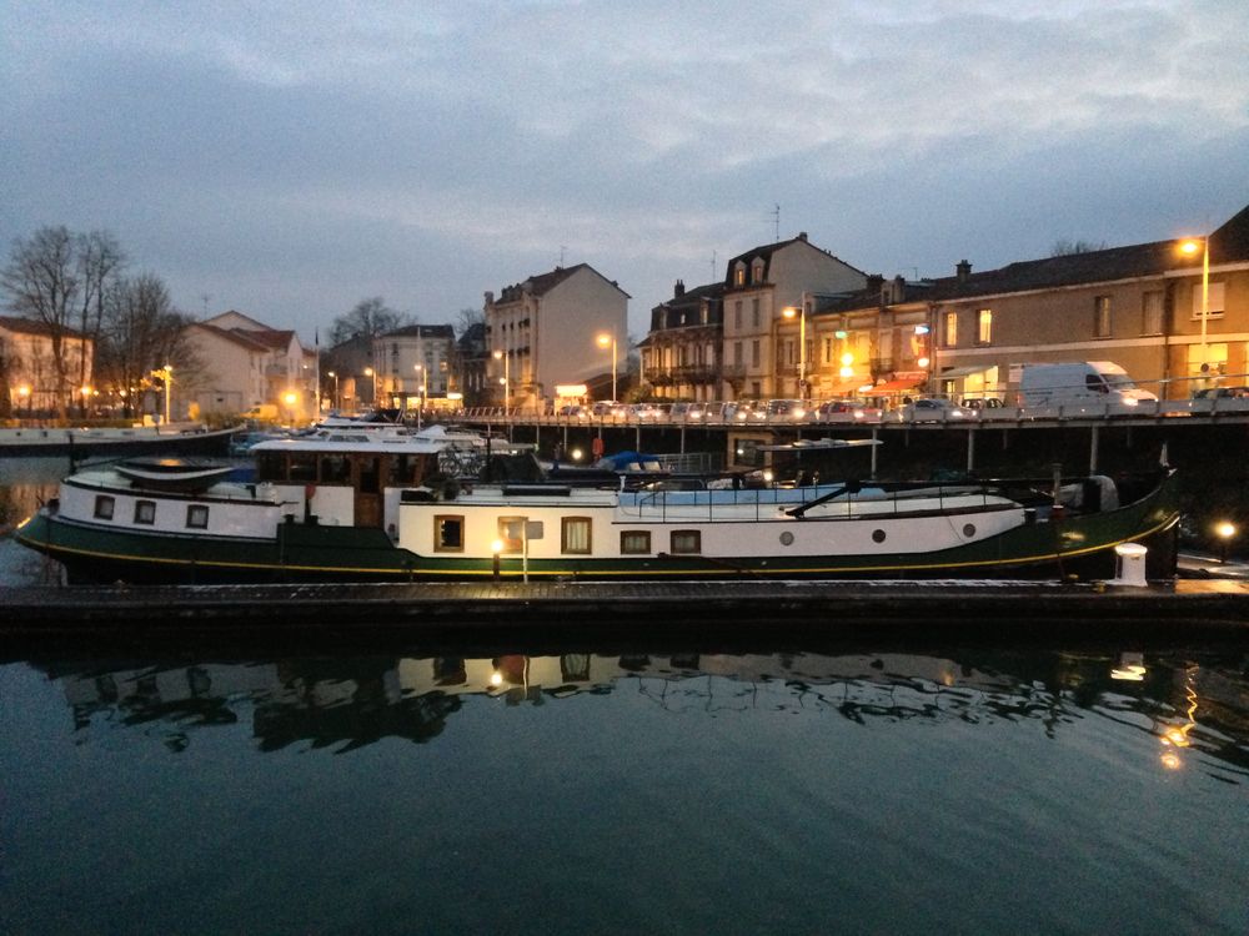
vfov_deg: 42.9
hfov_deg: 55.4
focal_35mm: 33
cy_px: 468
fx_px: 1191
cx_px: 624
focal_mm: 4.13
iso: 800
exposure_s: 1/15
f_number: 2.4
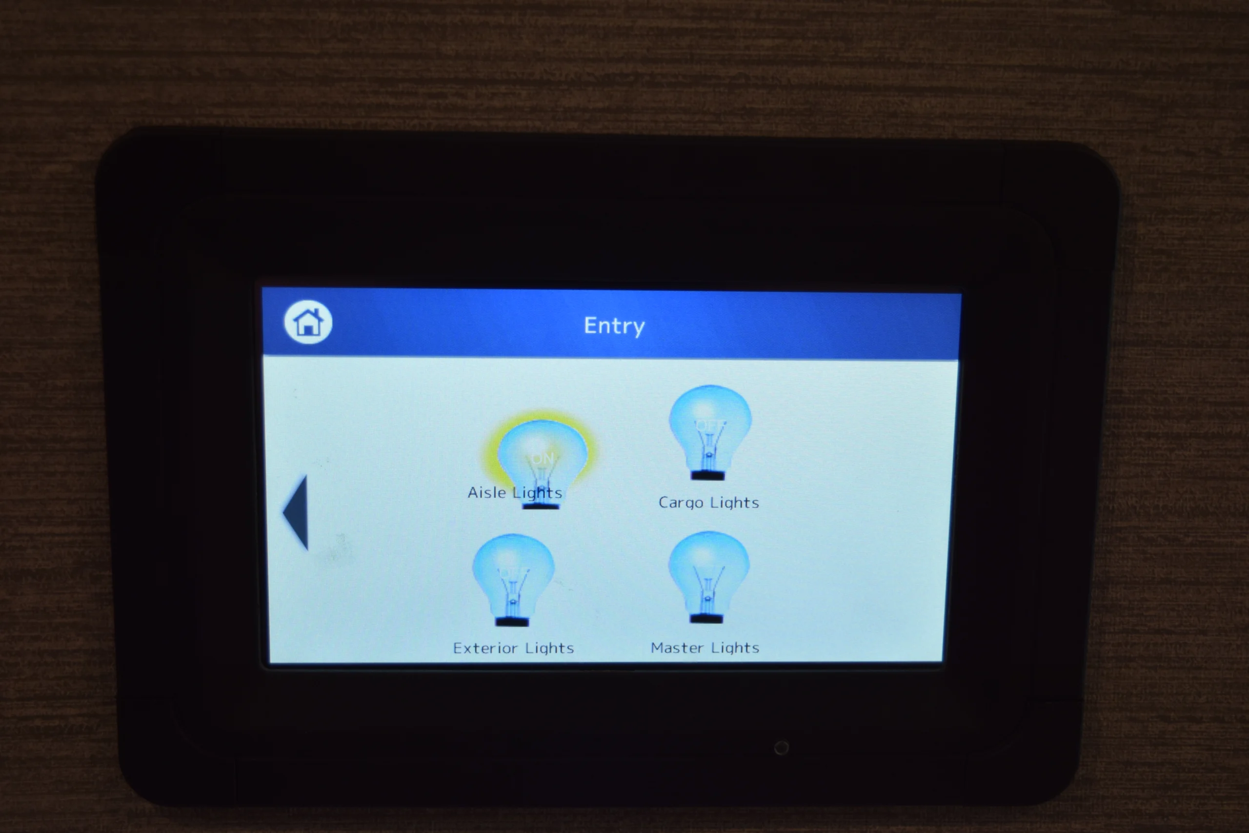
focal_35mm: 54
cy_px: 416
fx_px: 1873
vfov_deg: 25.1
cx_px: 624
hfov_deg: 36.9
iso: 400
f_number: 5
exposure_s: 1/100
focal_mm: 36
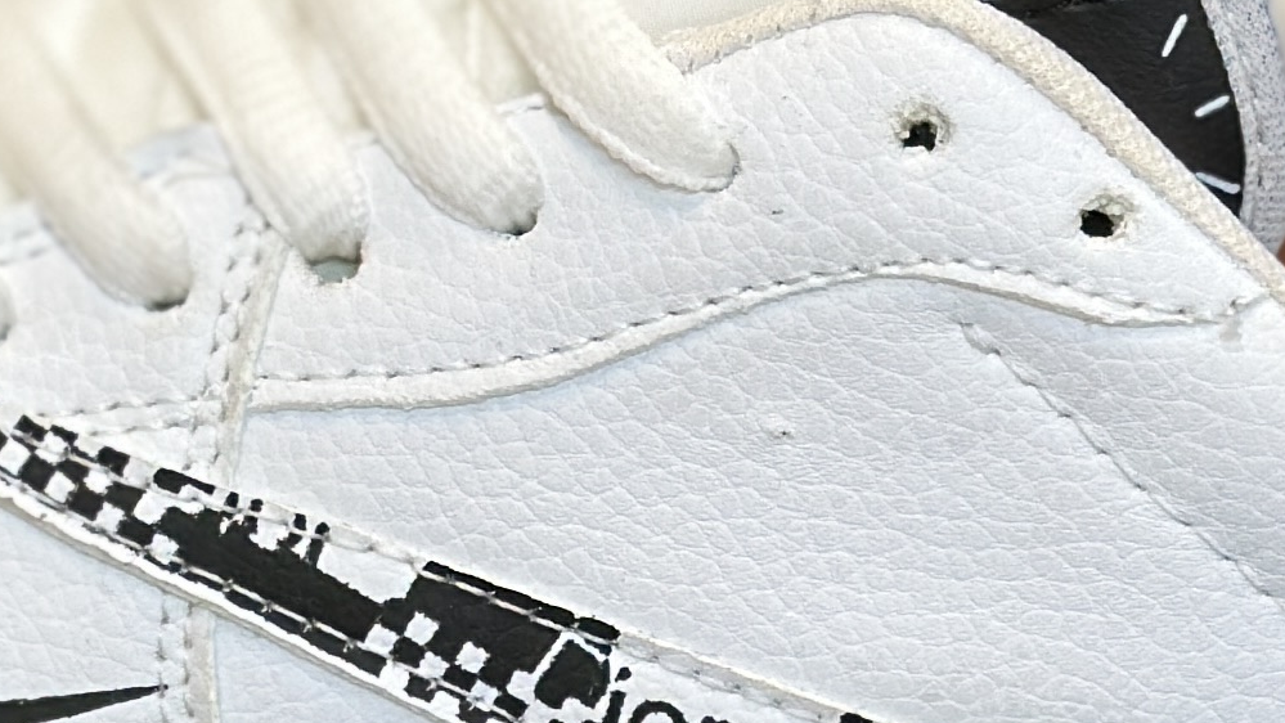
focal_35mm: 211
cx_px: 424
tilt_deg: -60.6
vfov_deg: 5.8
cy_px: 328
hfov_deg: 10.2
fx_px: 7190
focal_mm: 6.86
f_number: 1.78
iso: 64
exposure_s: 1/162
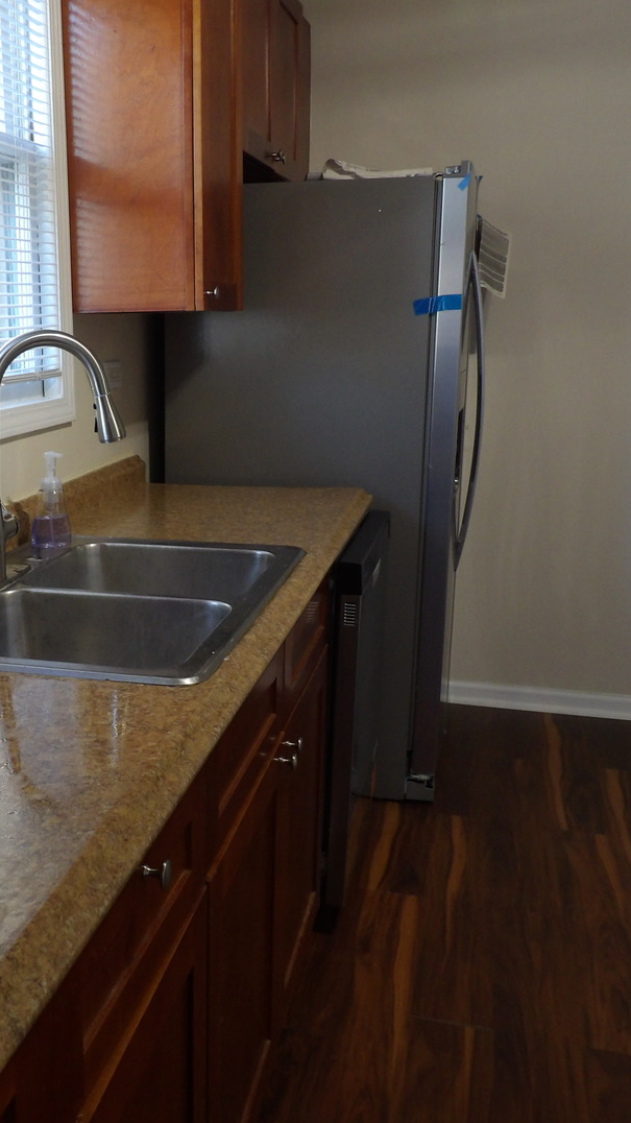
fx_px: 1041
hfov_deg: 33.0
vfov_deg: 56.6
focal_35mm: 35
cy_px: 562
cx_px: 149
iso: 200
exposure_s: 1/22
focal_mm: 4.3
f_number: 3.2
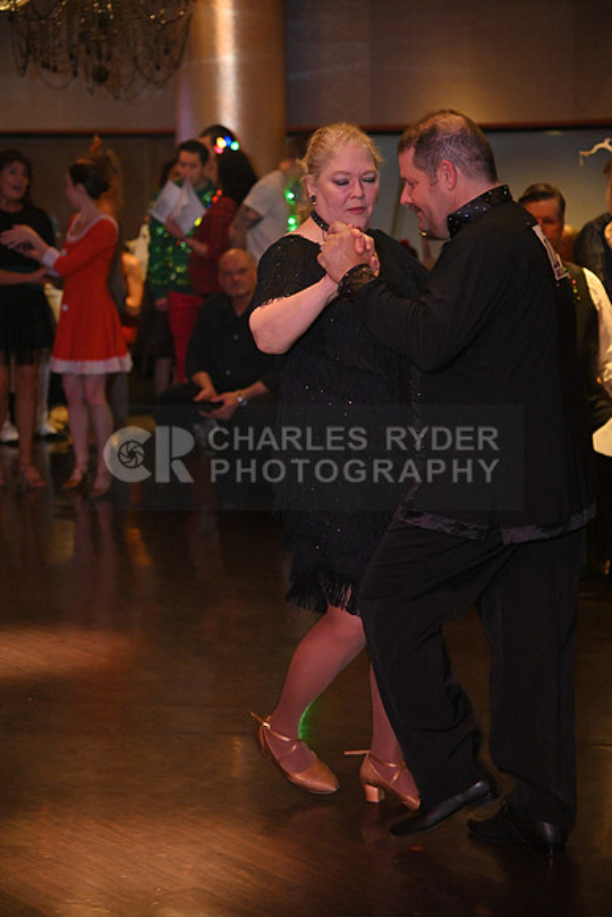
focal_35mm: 85
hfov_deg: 16.1
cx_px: 306
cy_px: 458
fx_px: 2166
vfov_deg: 23.9
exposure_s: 1/100
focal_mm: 85
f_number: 4
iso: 4000
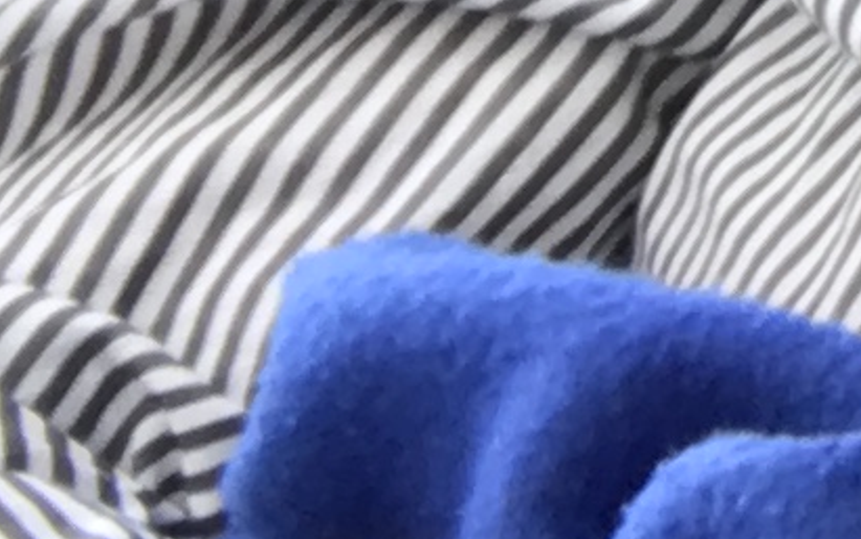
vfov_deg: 4.9
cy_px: -1191
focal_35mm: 255
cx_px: 2661
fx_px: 5984
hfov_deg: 7.2
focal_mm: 2.87
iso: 40
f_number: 2.2
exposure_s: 1/105
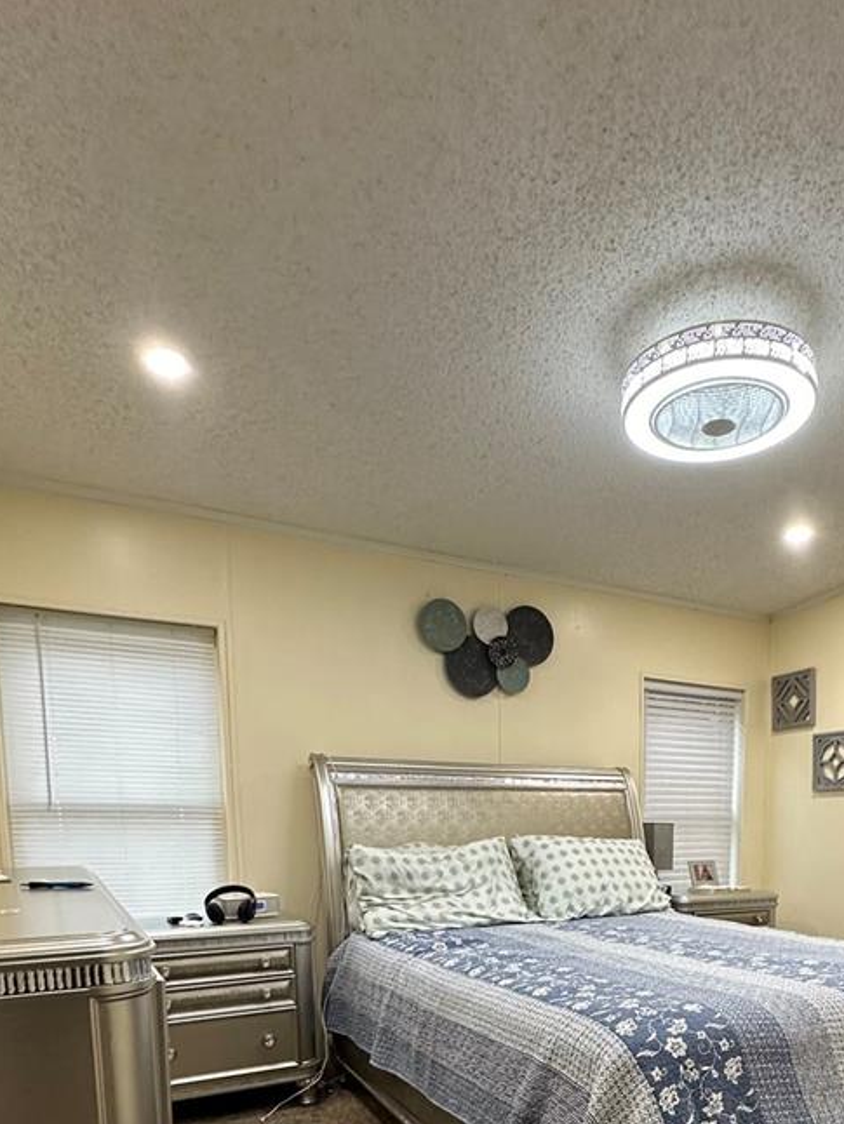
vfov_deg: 61.1
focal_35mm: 26
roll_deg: -2.8
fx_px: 845
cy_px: 917
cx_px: 606
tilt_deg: -5.7
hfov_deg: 51.4
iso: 200
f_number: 2.2
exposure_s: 1/60
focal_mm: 2.22
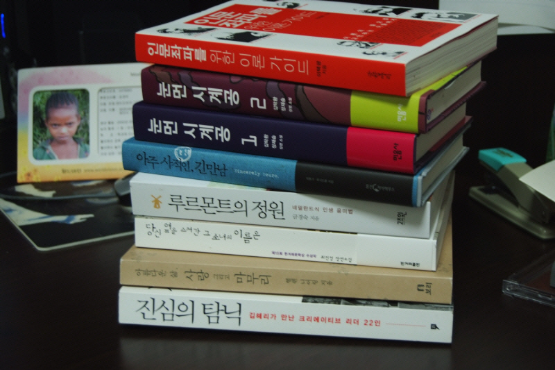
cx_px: 278
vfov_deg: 20.0
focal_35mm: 68
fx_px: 1048
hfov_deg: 29.7
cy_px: 185
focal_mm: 45
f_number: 5.3
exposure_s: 1/4.5
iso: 400
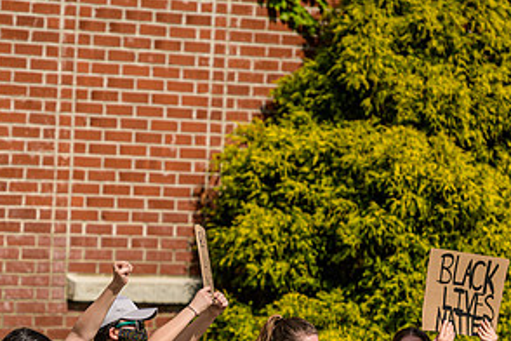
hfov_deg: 6.5
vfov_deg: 4.3
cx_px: 172
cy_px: 331
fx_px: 4485
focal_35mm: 316
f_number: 4
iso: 200
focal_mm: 160
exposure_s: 1/5000
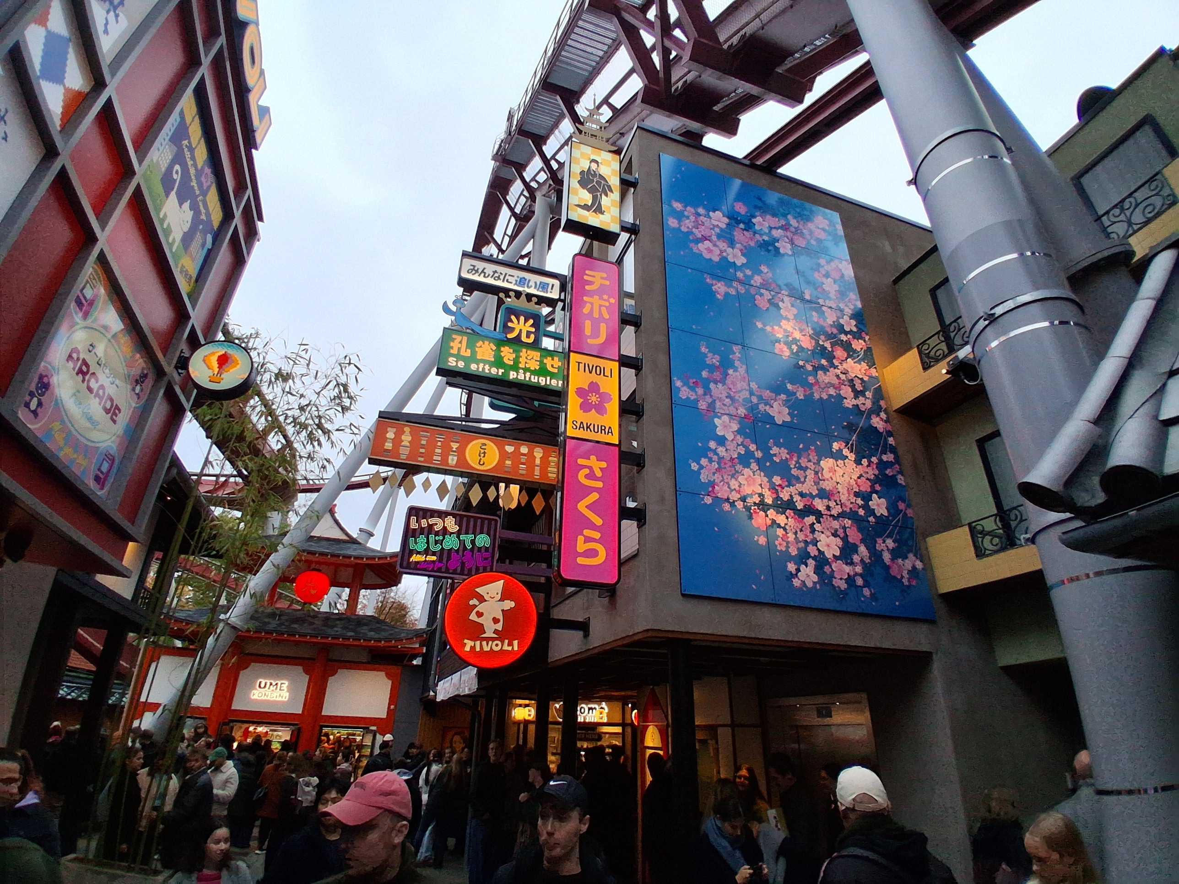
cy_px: 442
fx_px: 579
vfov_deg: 74.7
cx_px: 590
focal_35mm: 17
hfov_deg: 91.0
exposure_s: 1/100
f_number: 2.2
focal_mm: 1.4
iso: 64
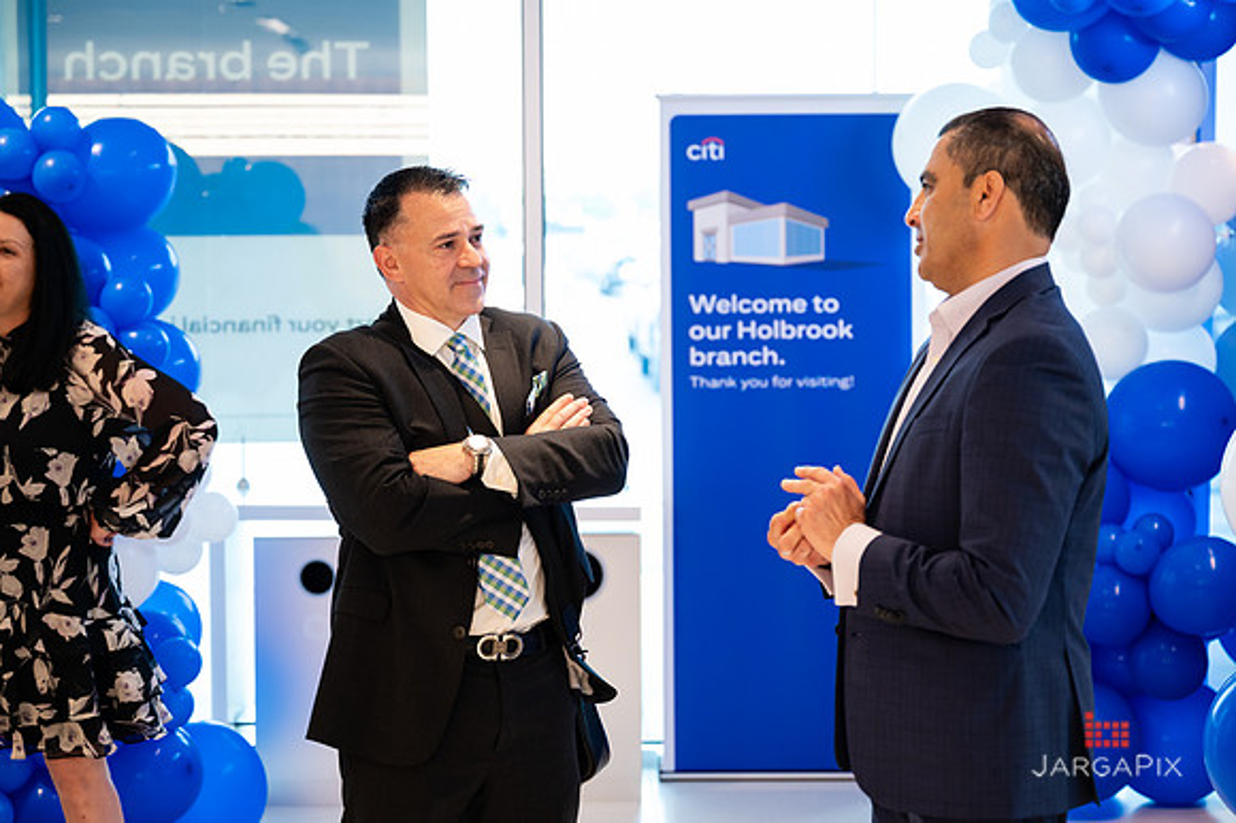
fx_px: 2248
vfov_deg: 20.7
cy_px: 406
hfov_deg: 30.7
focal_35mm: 66
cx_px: 627
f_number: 3.2
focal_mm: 63
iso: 1000
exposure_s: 1/200
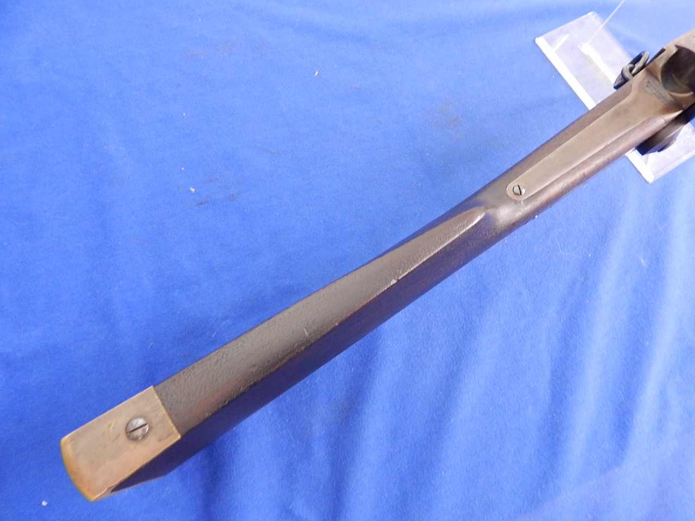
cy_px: 260
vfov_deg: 61.1
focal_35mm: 22
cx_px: 348
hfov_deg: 76.4
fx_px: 442
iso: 450
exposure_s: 1/8
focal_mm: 4
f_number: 3
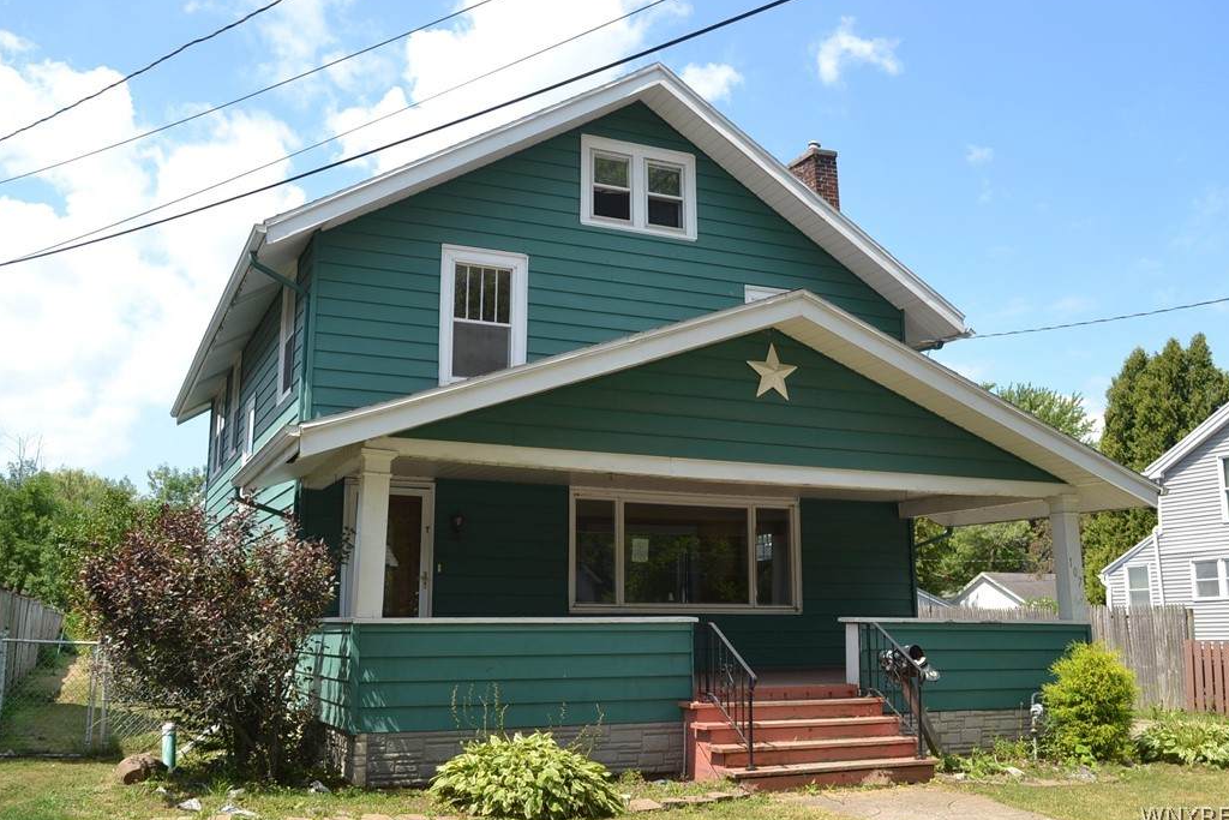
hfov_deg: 54.4
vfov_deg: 37.9
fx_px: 1195
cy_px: 401
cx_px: 610
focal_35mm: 35
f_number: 7.1
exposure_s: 1/200
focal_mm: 22
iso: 100
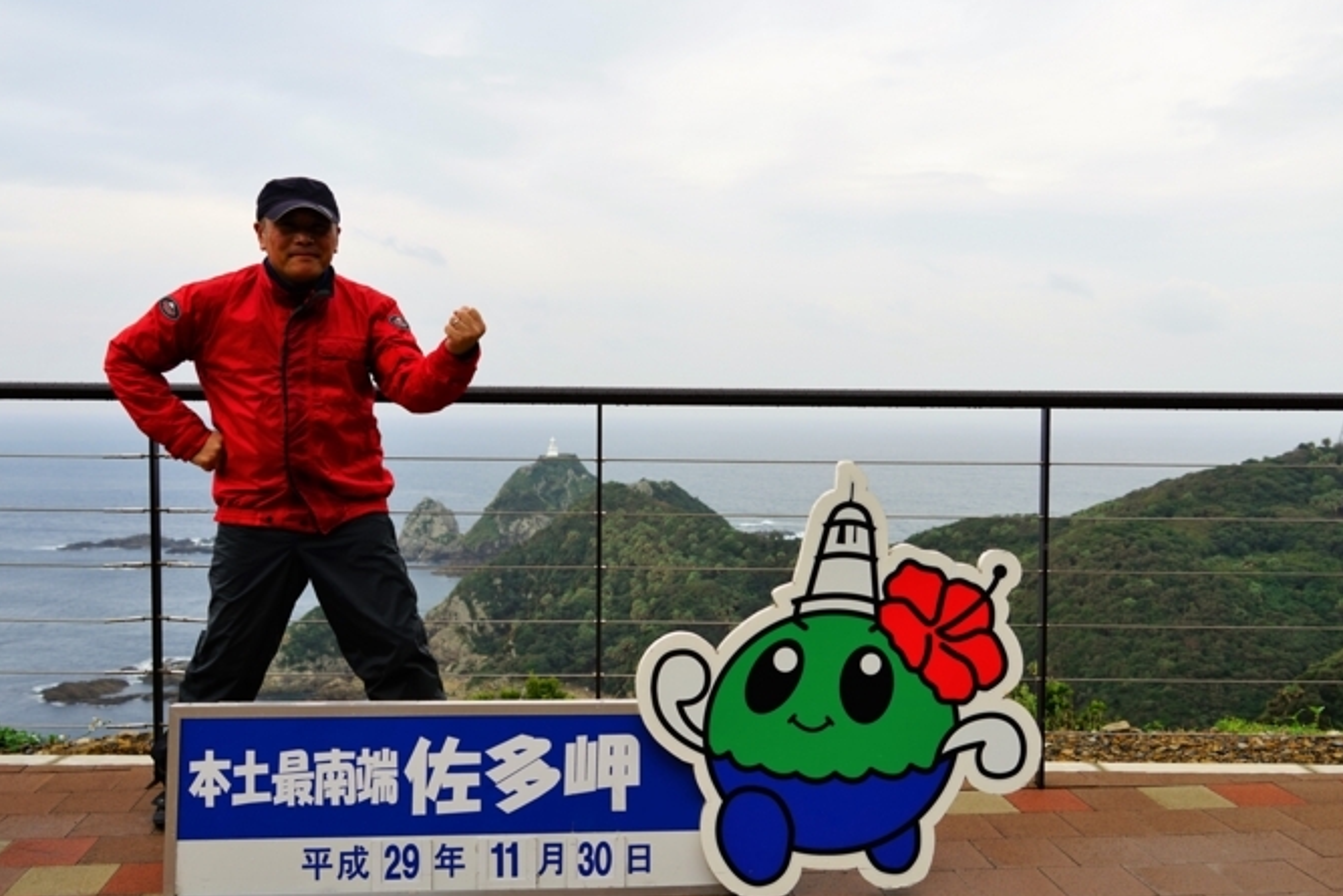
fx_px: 1343
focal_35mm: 36
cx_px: 666
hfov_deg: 53.1
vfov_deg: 36.9
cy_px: 491
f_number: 5.6
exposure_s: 1/80
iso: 100
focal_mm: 30
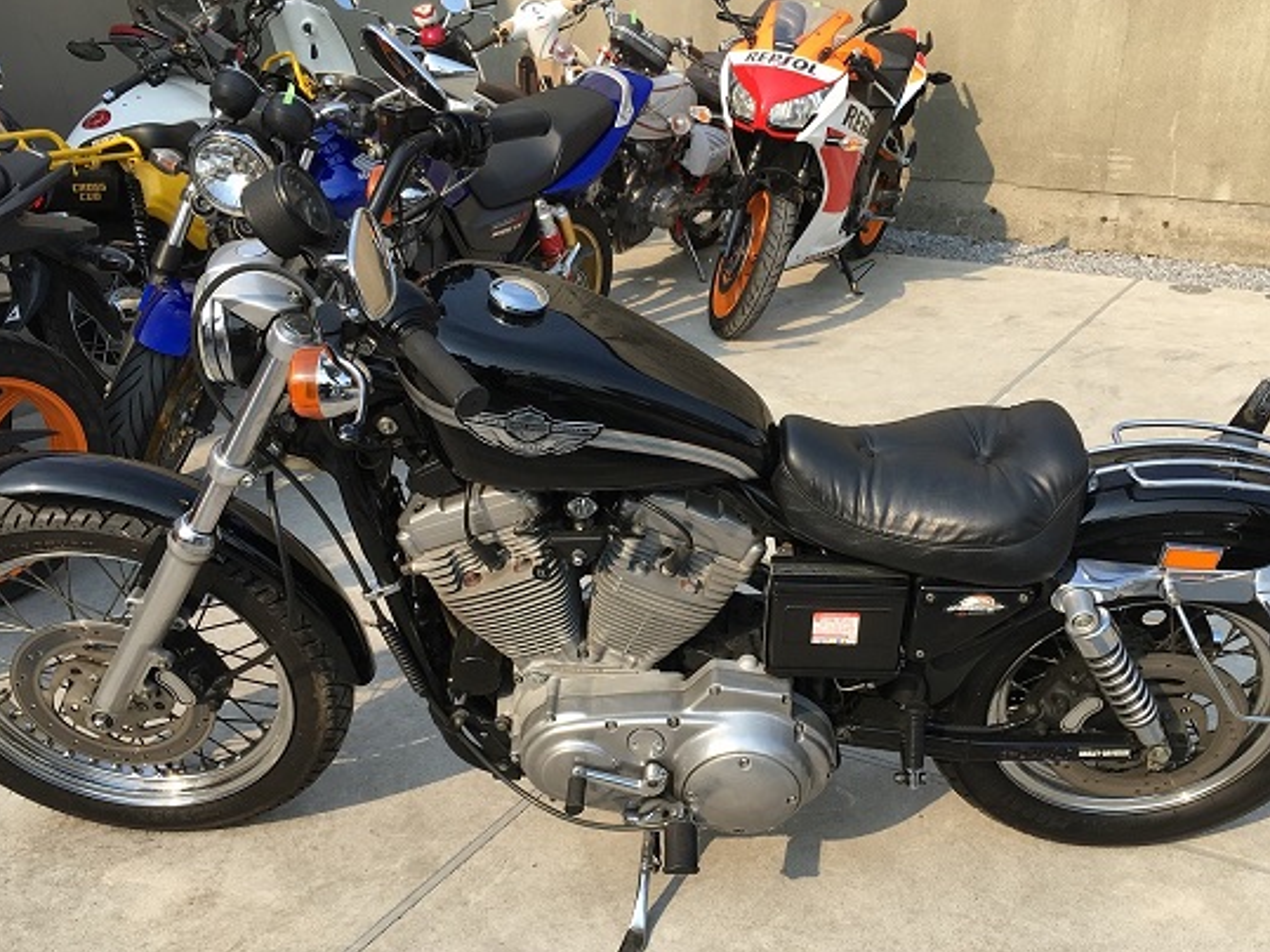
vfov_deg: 37.6
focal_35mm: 38
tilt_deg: -23.8
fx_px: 1394
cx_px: 674
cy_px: 562
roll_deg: -0.9
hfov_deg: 49.0
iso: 25
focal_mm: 4.15
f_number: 2.2
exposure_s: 1/674
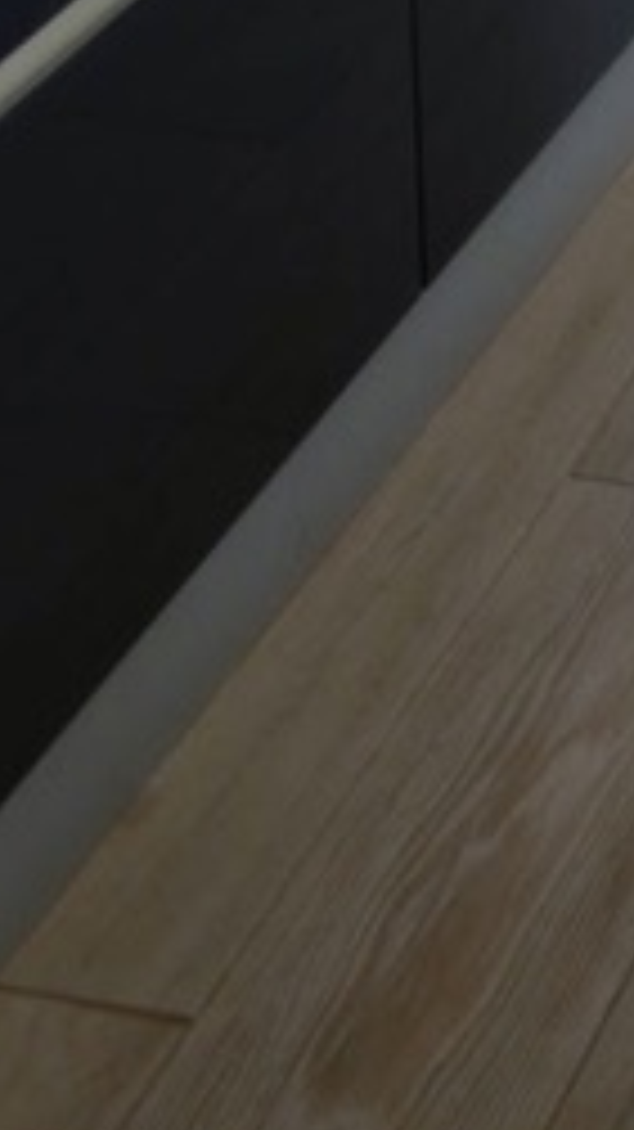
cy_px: -1044
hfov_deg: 9.3
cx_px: 1264
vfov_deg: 14.8
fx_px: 3650
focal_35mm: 122
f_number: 3.5
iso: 50
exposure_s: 1/50
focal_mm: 18
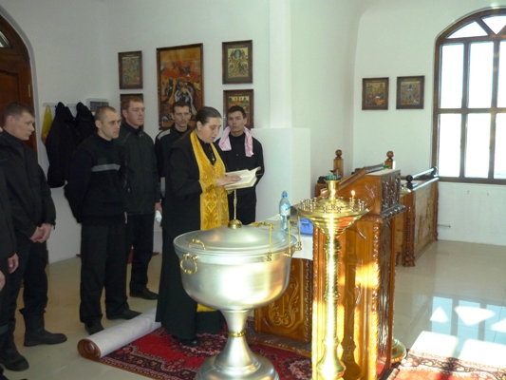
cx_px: 253
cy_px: 190
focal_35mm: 33
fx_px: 482
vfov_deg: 43.0
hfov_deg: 55.3
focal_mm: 5.5
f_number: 2.8
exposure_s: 1/30
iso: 250
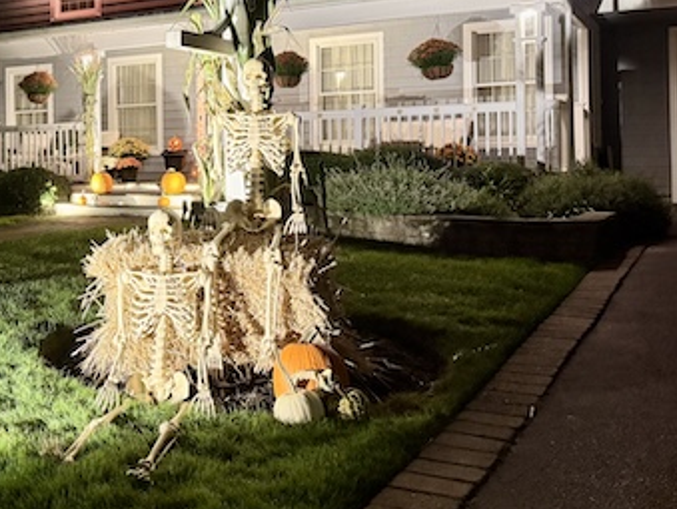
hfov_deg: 39.2
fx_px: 901
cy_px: 154
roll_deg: +0.4
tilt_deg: +0.6
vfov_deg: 31.2
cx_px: 112
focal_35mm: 46
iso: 1000
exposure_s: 1/30
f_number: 1.78
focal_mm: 6.76
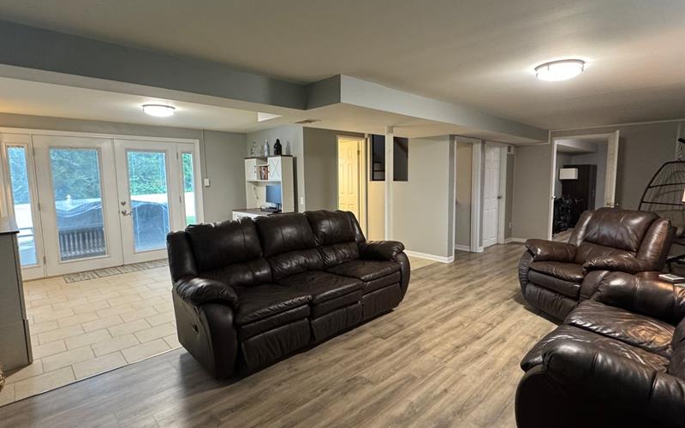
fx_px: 355
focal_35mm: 19
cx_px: 371
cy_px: 212
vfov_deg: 62.2
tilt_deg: -5.8
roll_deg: +0.4
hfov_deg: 87.8
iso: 500
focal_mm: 2.22
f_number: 2.2
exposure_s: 1/60
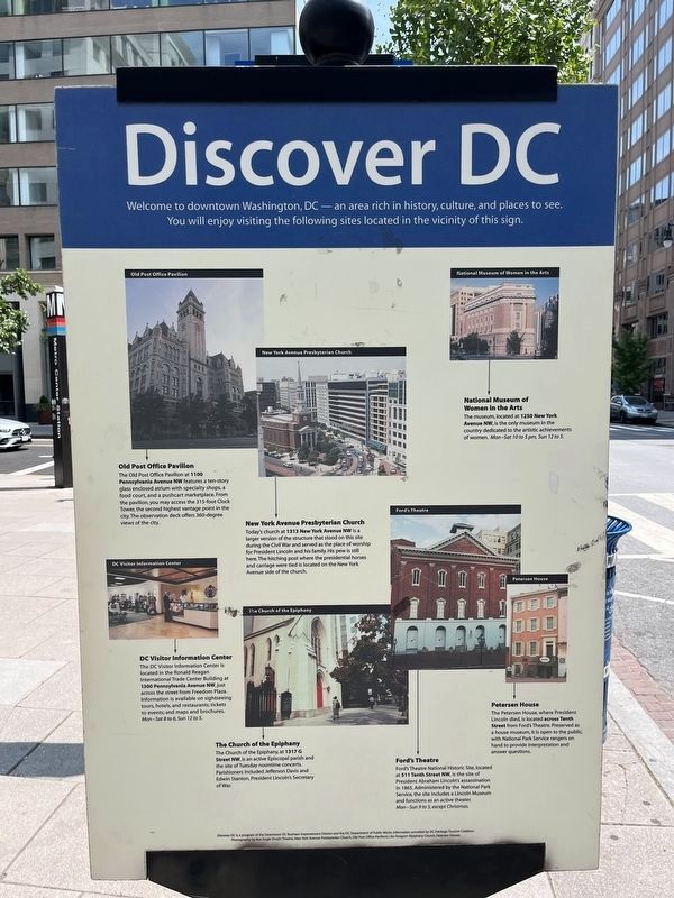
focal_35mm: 26
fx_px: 675
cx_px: 337
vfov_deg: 67.3
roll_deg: -0.4
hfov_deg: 53.1
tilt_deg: -4.8
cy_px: 449
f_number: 1.6
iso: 50
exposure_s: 1/1890
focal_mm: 5.1
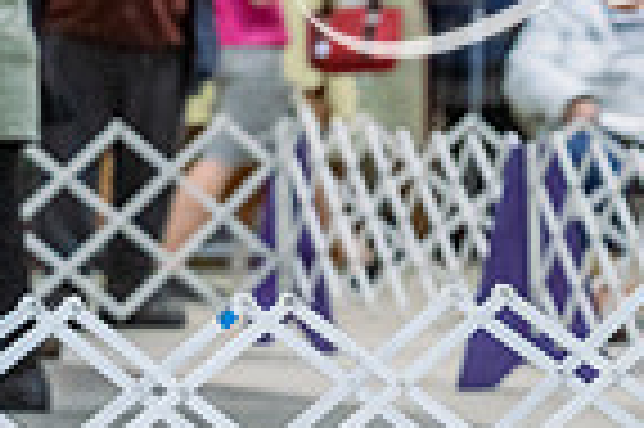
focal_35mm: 507
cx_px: 941
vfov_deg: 2.7
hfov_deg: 4.1
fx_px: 9059
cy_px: 137
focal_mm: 125
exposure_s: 1/400
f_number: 4
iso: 6400
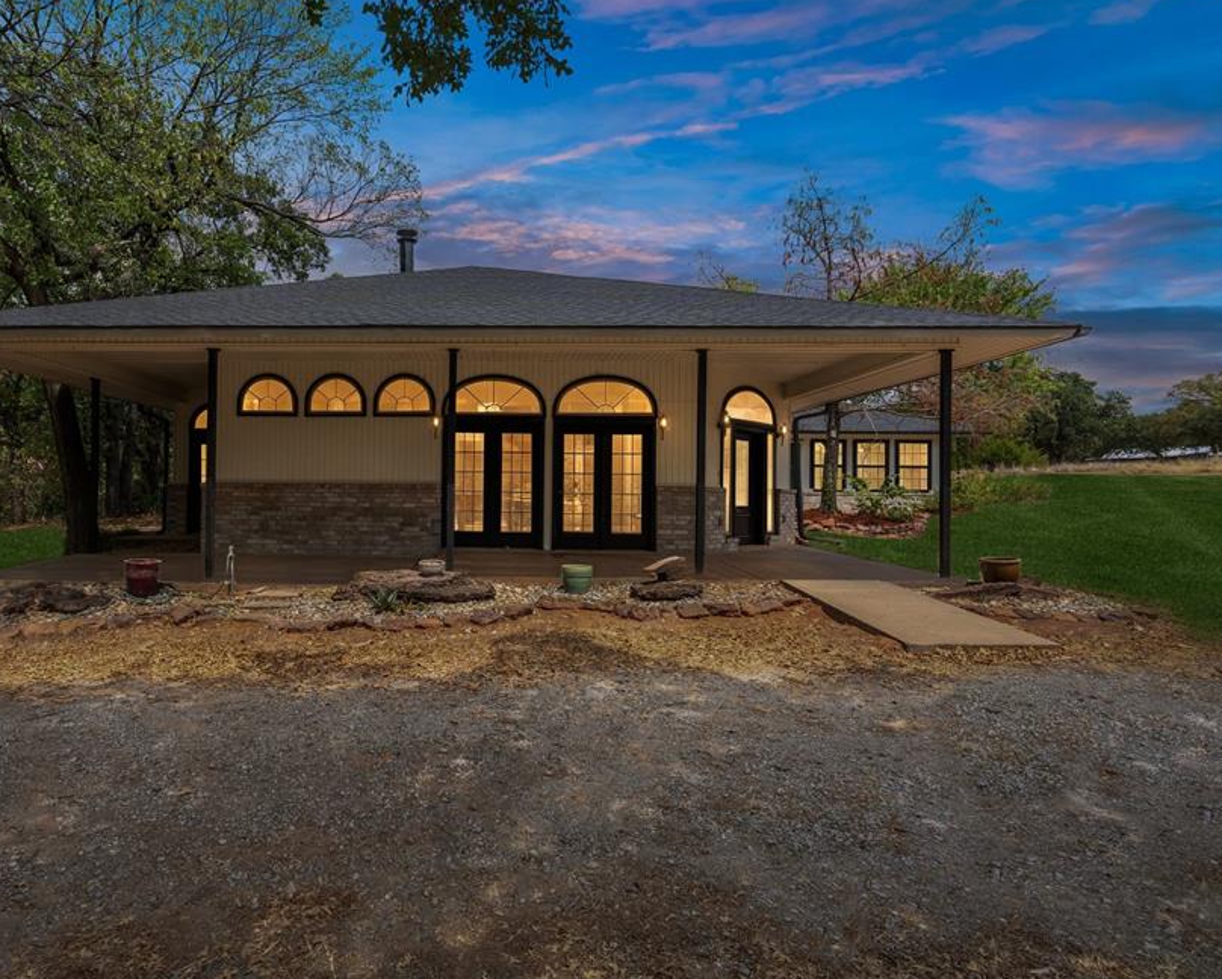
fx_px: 687
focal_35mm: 19
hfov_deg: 81.9
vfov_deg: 70.9
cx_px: 470
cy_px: 502
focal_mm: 16
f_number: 8
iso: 200
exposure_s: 1/400
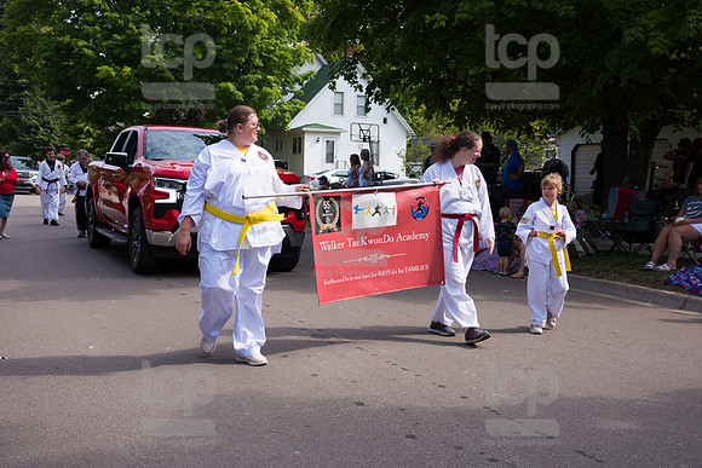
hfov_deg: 44.5
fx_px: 858
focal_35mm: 44
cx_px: 351
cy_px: 234
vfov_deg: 30.5
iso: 180
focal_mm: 44
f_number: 6.3
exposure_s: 1/500
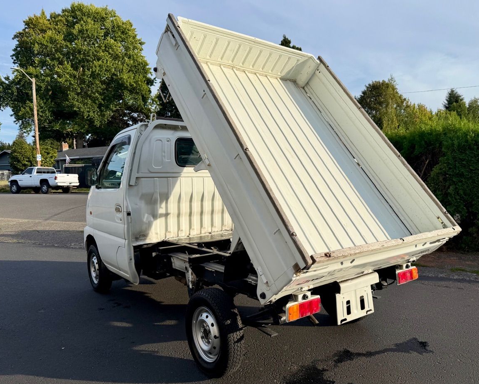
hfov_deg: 65.9
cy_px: 197
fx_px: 369
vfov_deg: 54.9
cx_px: 263
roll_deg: +2.1
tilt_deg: -4.8
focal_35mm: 26
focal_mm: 6.76
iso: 80
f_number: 1.78
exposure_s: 1/4405
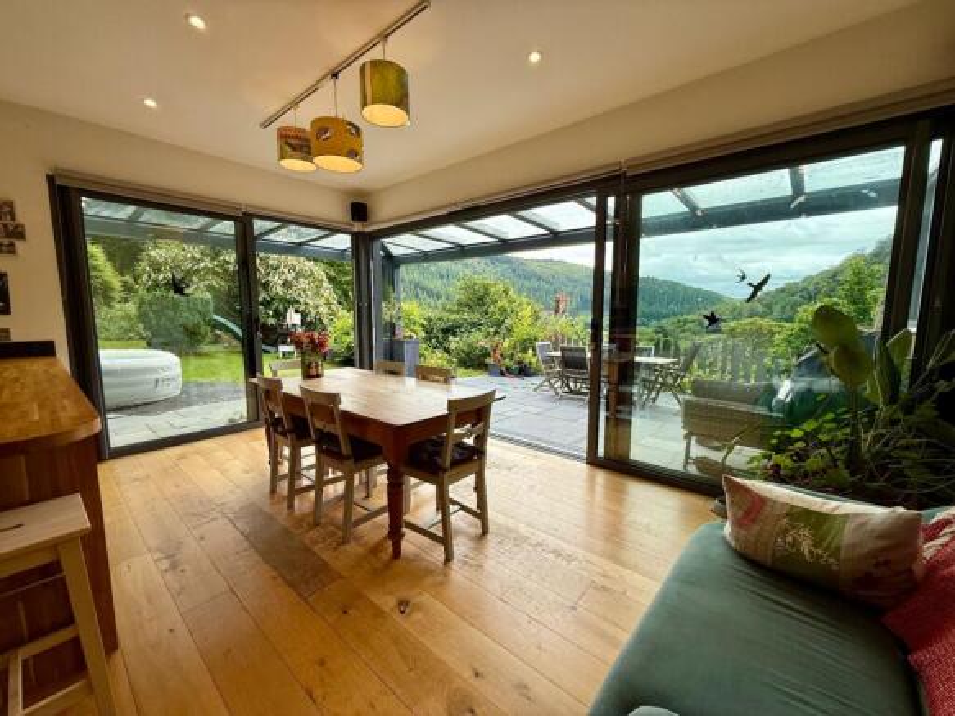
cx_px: 478
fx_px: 386
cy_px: 358
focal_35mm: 14
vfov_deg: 85.7
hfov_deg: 102.1
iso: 50
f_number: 2.2
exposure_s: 1/518
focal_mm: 2.22
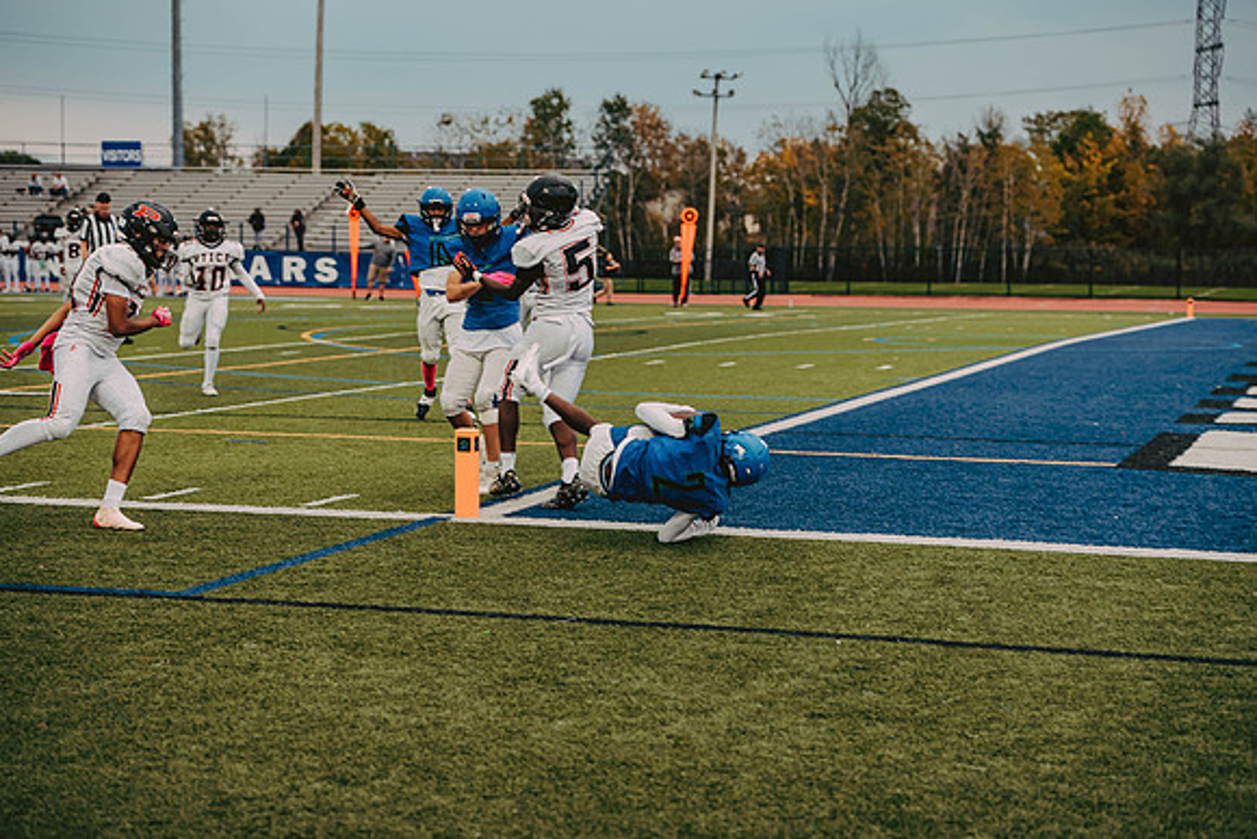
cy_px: 420
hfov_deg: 28.8
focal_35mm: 70
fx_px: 2445
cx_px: 628
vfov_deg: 19.5
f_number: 3.2
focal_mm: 70
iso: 800
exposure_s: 1/400
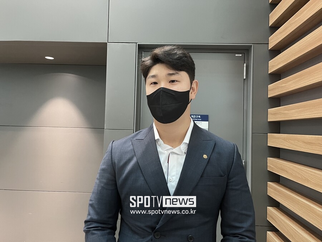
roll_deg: -2.1
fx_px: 242
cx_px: 161
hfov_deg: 67.3
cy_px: 121
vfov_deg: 53.1
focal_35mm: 26
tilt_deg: +0.9
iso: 400
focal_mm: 5.1
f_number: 1.6
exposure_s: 1/60
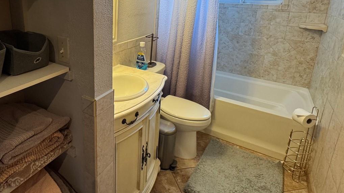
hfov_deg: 74.3
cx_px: 119
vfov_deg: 46.0
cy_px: 48
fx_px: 219
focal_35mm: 24
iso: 250
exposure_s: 1/60
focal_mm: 2.22
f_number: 2.2
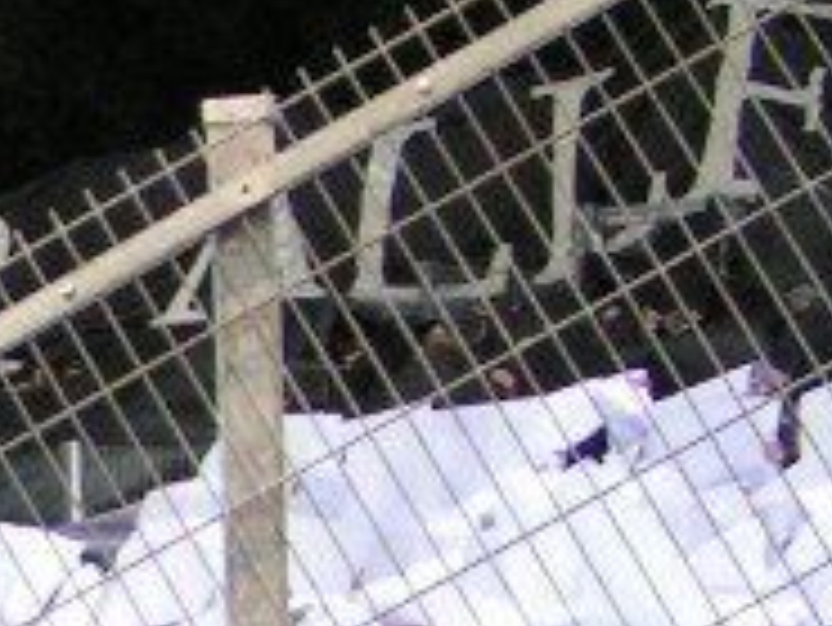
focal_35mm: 164
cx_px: -845
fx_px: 3944
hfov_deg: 10.9
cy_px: 432
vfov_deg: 9.1
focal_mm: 5.8
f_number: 2.8
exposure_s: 1/13
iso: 200
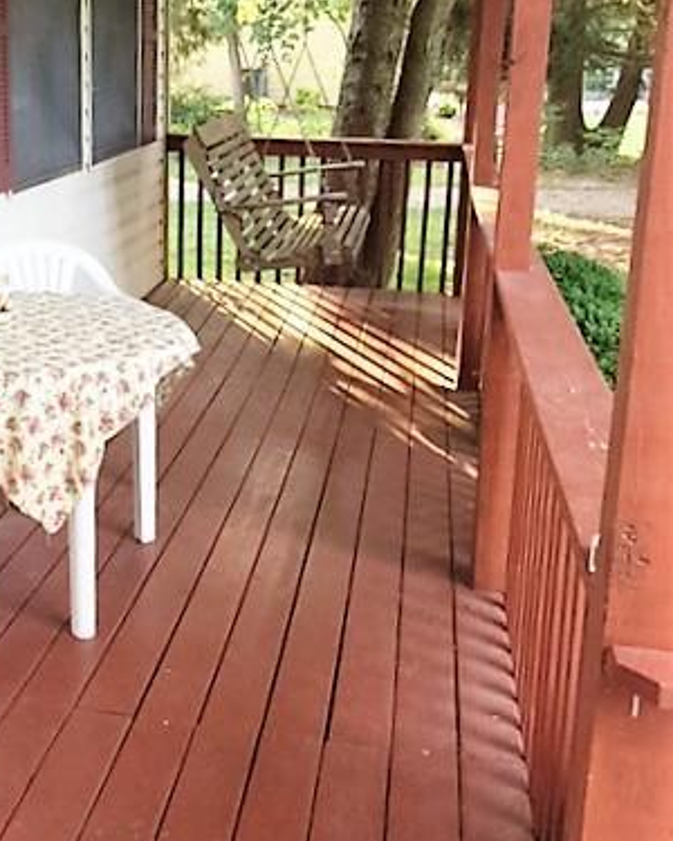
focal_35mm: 46
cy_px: 394
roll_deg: -2.8
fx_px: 1145
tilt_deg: -15.4
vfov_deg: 40.3
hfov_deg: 32.1
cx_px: 163
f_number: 2.2
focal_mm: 4.15
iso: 50
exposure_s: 1/30
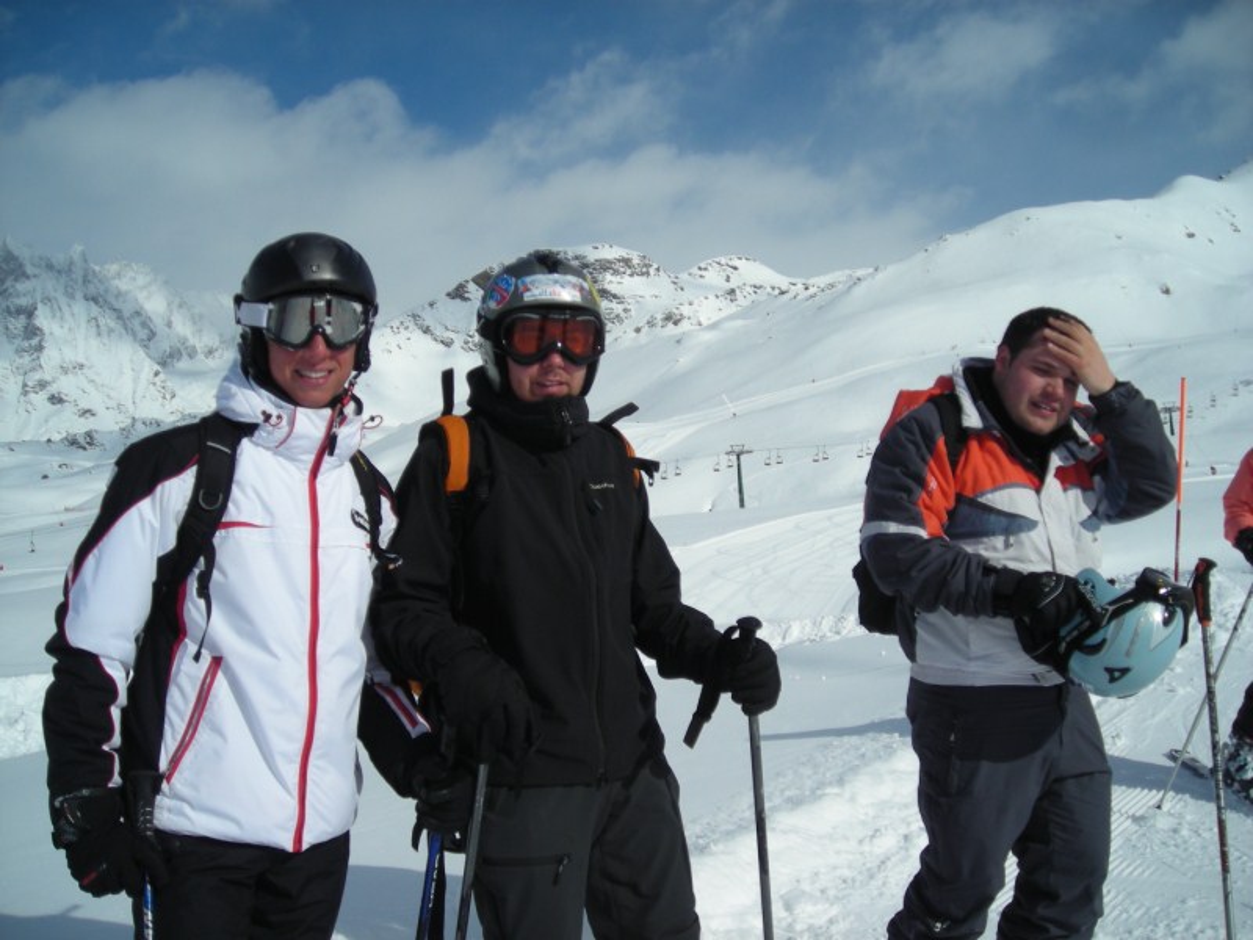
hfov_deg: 49.0
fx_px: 1375
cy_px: 470
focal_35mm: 38
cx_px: 626
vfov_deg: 37.7
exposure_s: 1/588
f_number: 6.4
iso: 50
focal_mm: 6.3
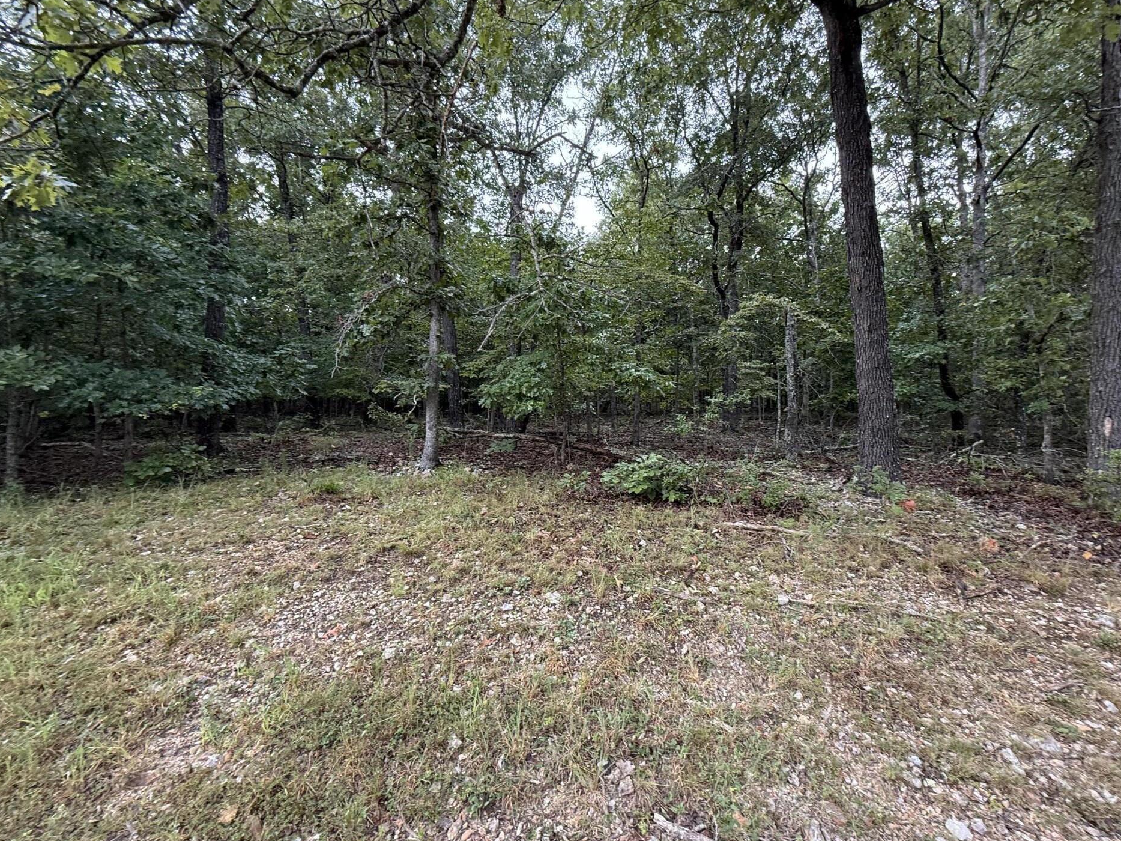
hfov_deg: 98.0
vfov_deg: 81.7
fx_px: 486
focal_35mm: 15
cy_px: 425
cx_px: 597
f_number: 2.2
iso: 160
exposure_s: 1/99
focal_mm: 2.22
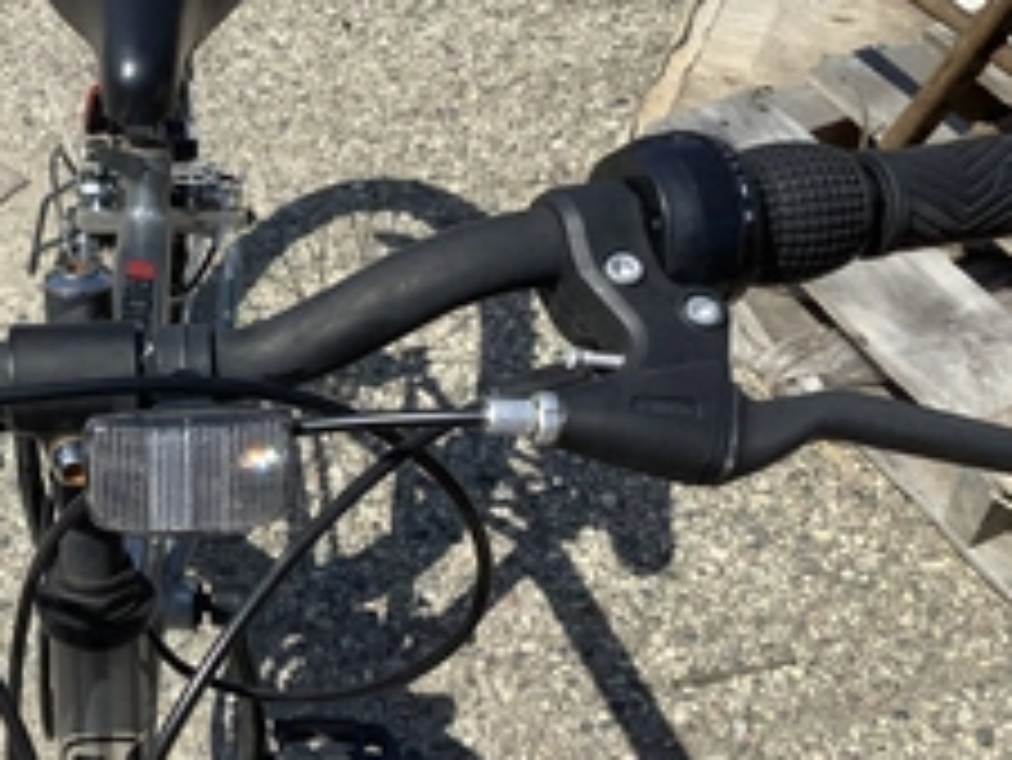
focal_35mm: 55
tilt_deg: -49.9
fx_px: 1609
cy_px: 423
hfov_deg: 33.3
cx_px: 121
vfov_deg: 26.6
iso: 25
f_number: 2.4
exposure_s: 1/1456
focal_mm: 3.3
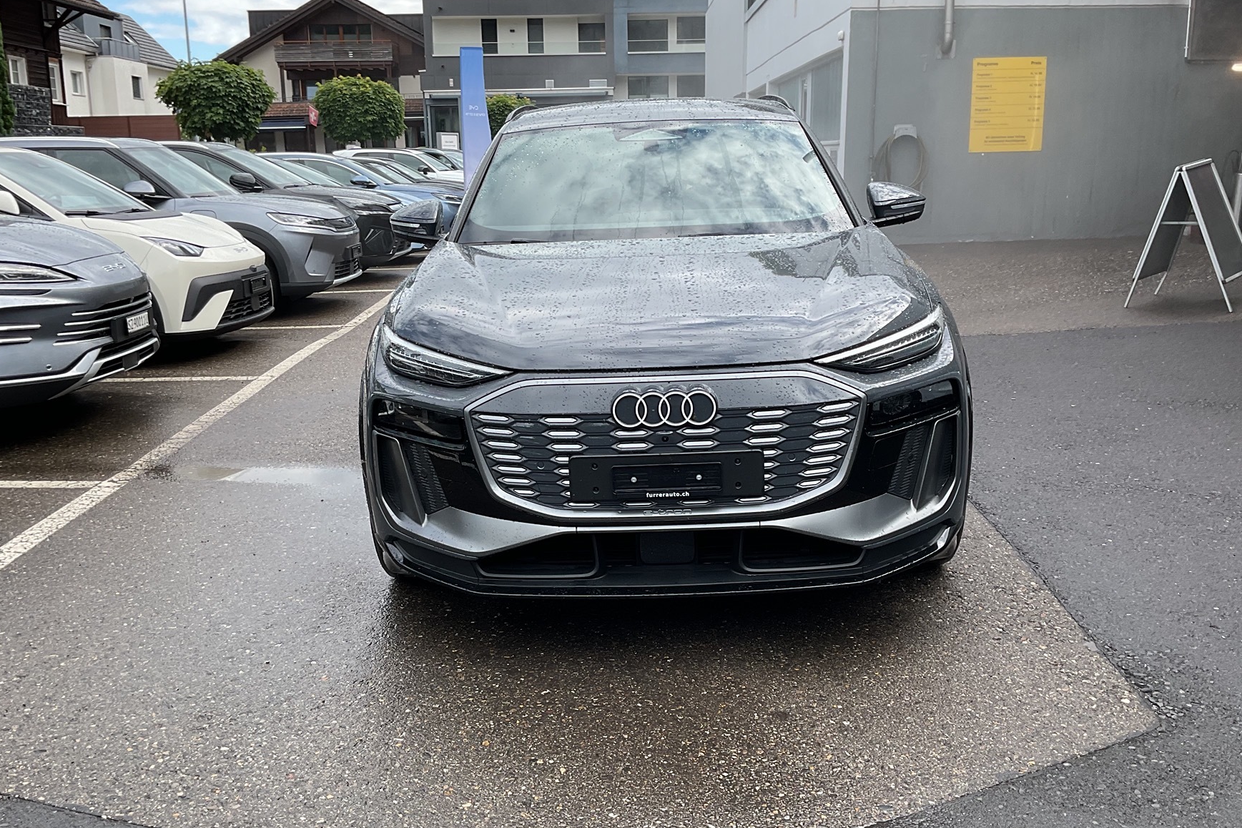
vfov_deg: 37.9
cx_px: 624
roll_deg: -0.9
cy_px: 422
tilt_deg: -11.9
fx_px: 1207
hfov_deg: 54.4
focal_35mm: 35
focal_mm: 3
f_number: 1.8
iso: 16
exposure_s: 1/457
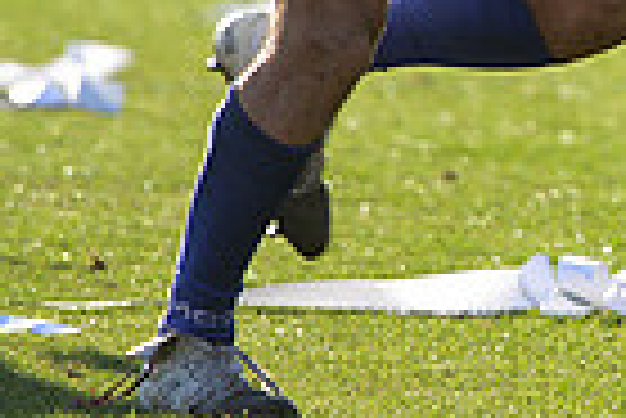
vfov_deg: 1.7
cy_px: -326
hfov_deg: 2.5
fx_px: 14152
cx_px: 982
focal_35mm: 813
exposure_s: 1/800
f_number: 2.8
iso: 320
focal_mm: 195
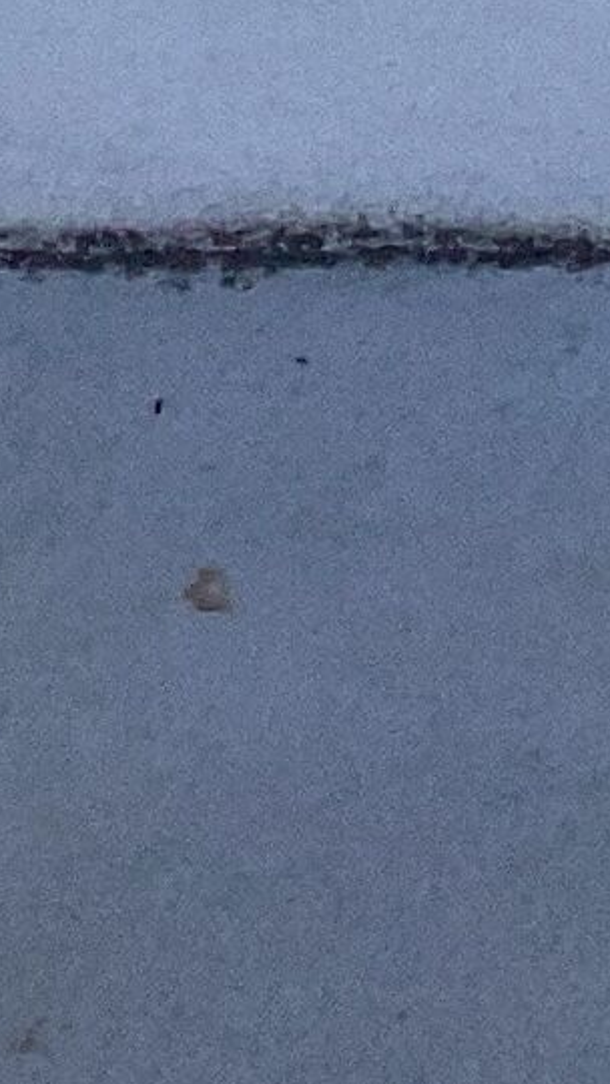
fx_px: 5862
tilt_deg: -16.4
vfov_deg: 8.9
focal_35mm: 204
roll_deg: -1.6
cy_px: -2034
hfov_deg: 5.4
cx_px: 2167
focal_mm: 3.3
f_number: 2.4
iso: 25
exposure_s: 1/590
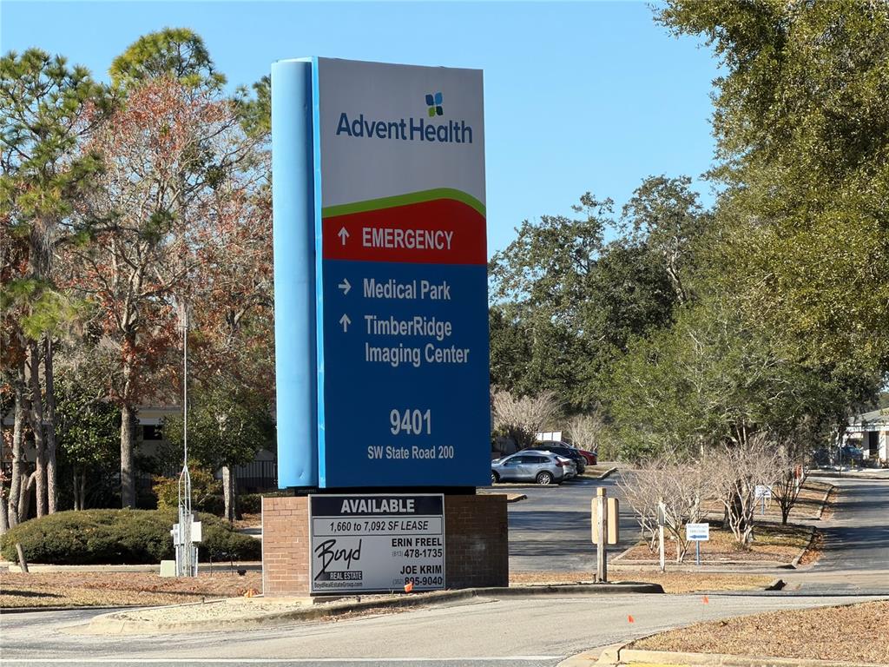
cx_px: 444
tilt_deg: +2.4
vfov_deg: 7.4
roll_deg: +1.2
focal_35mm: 200
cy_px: 334
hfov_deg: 9.9
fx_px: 5136
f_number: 2.8
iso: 32
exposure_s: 1/639
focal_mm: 16.89
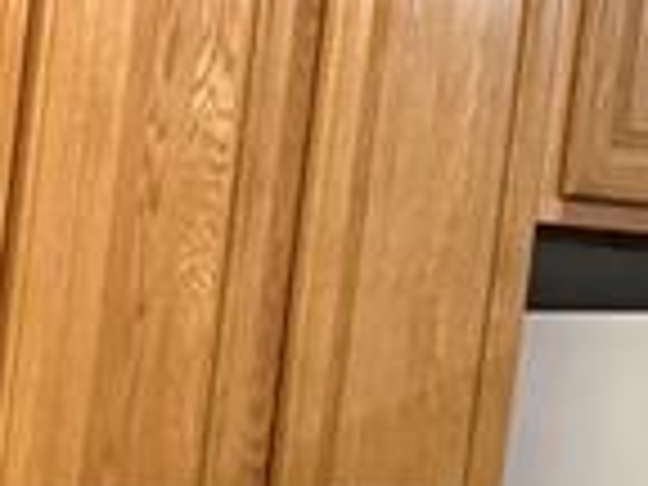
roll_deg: -2.6
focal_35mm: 171
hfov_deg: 10.0
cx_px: -936
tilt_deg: -10.1
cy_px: 900
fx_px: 3201
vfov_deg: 8.3
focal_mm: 6.76
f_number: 1.78
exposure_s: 1/60
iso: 640
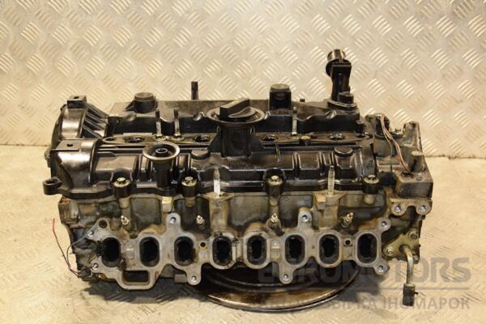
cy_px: 162
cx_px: 243
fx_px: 607
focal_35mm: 45
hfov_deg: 43.6
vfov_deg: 29.9
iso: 800
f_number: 5
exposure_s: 1/100
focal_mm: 30
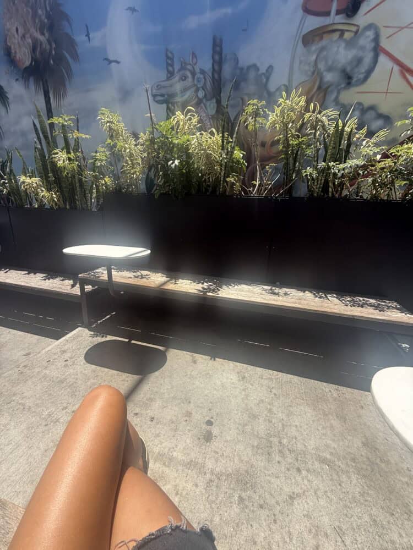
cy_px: 275
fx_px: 223
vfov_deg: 102.1
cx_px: 206
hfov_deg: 85.7
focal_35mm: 14
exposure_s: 1/742
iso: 50
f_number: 2.2
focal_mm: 2.2
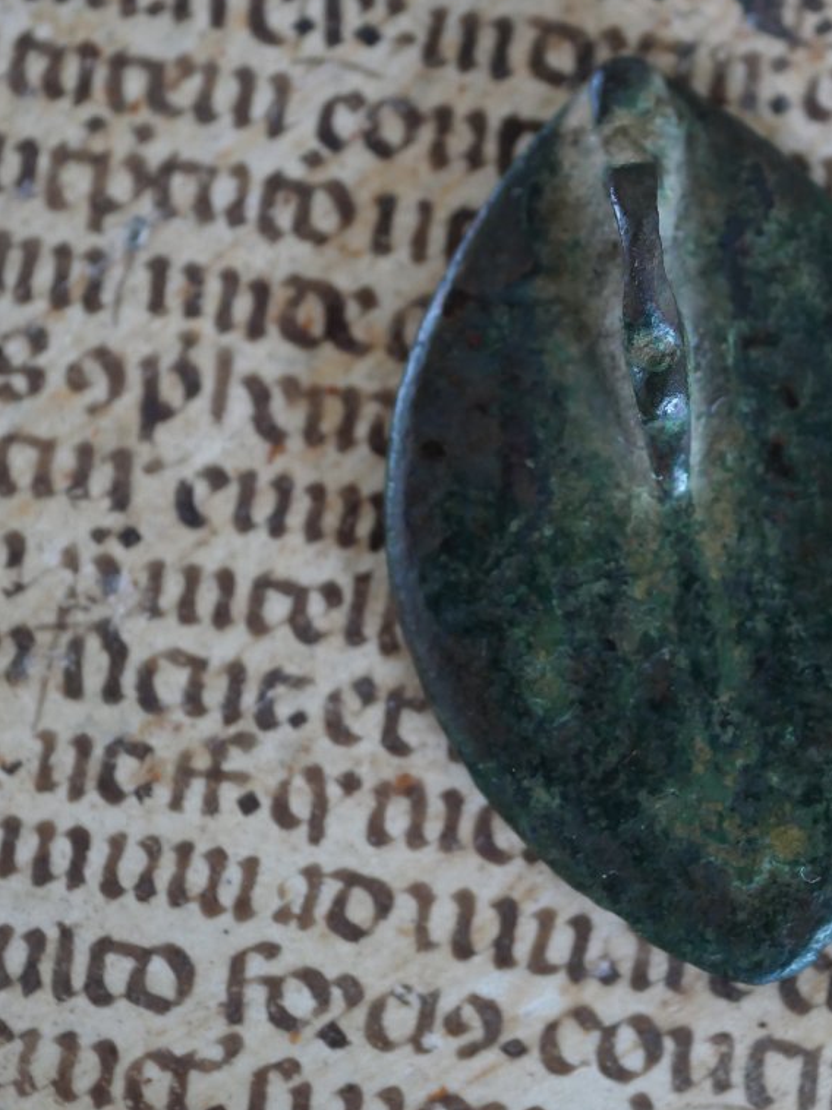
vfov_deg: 20.7
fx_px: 3046
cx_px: 656
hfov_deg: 15.5
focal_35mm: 95
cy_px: 527
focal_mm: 30
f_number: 2.8
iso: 1600
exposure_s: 1/60
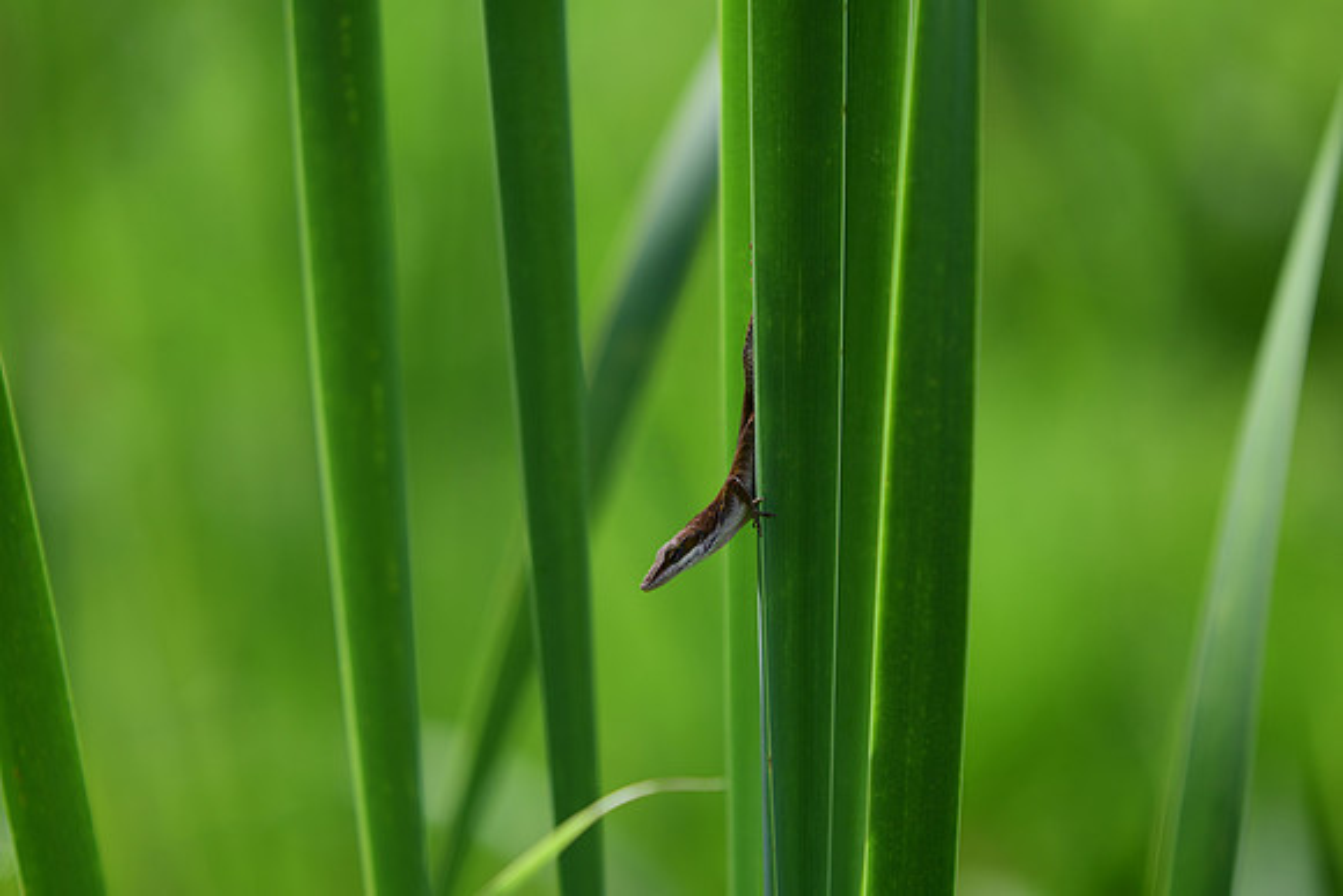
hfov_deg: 6.9
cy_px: 448
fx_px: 11194
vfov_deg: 4.6
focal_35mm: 300
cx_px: 672
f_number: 2.8
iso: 160
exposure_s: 1/1600
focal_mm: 200
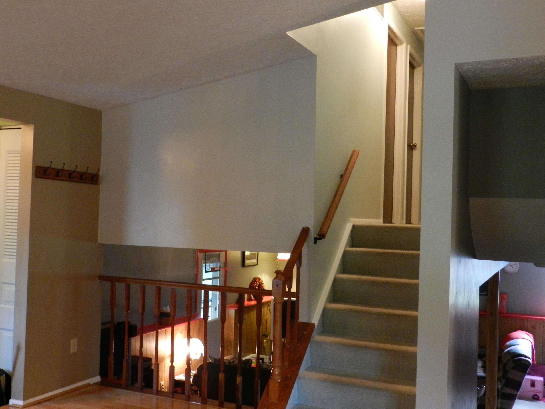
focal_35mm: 38
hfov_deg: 49.0
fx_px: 598
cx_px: 272
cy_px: 204
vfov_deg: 37.7
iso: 800
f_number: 4
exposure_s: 1/8
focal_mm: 6.7
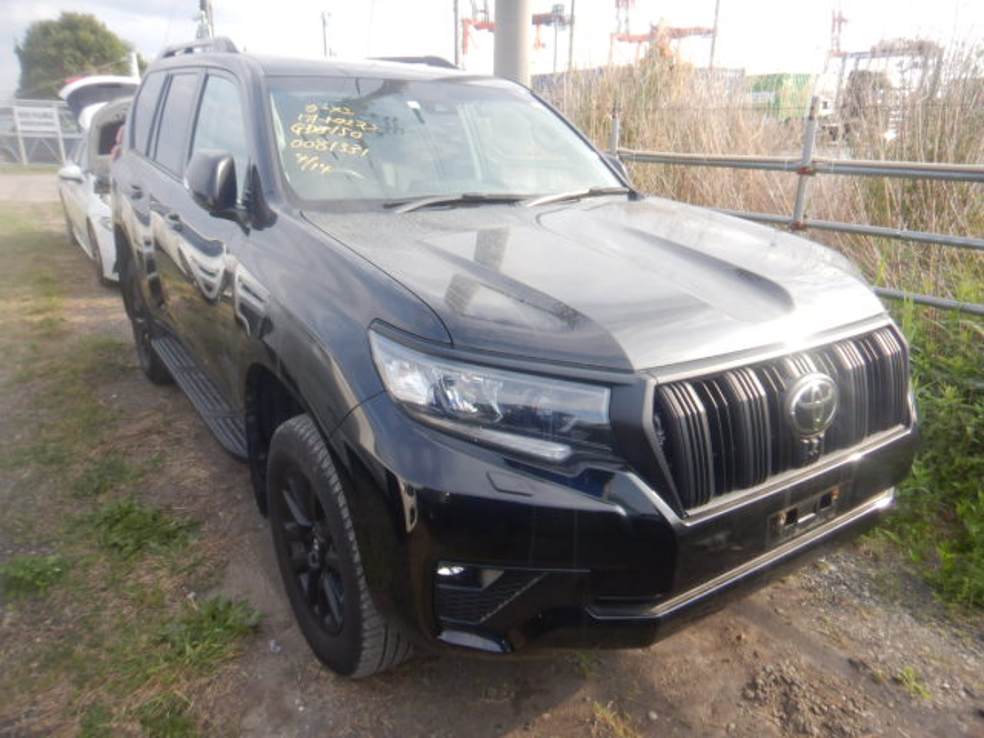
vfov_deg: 56.8
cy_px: 369
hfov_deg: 71.6
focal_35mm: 24
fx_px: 682
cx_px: 492
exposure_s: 1/100
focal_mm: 4.3
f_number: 2.8
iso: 125
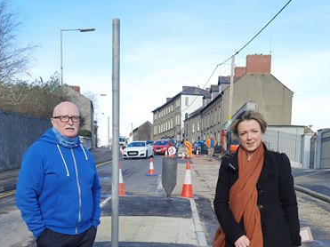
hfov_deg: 44.8
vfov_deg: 33.1
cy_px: 207
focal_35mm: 42
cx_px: 165
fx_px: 400
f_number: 1.8
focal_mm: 5.23
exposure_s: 1/388
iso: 40
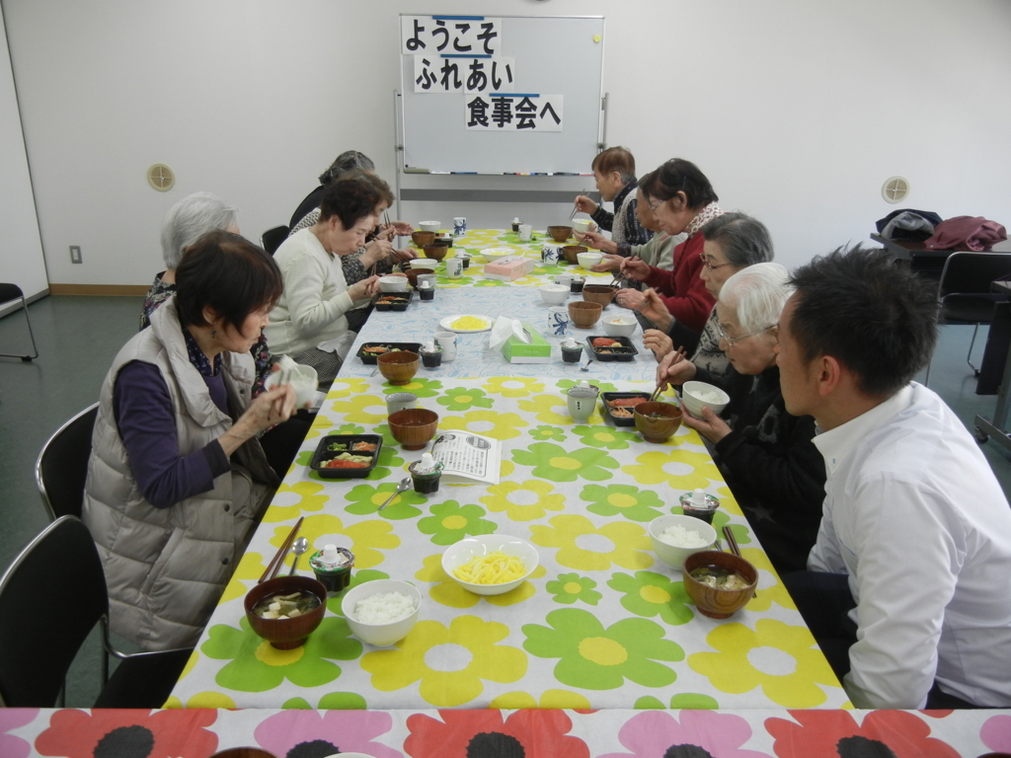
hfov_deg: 60.0
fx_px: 876
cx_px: 506
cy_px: 379
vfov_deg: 46.8
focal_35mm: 30
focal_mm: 5.4
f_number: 3.5
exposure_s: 1/37.2
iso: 160
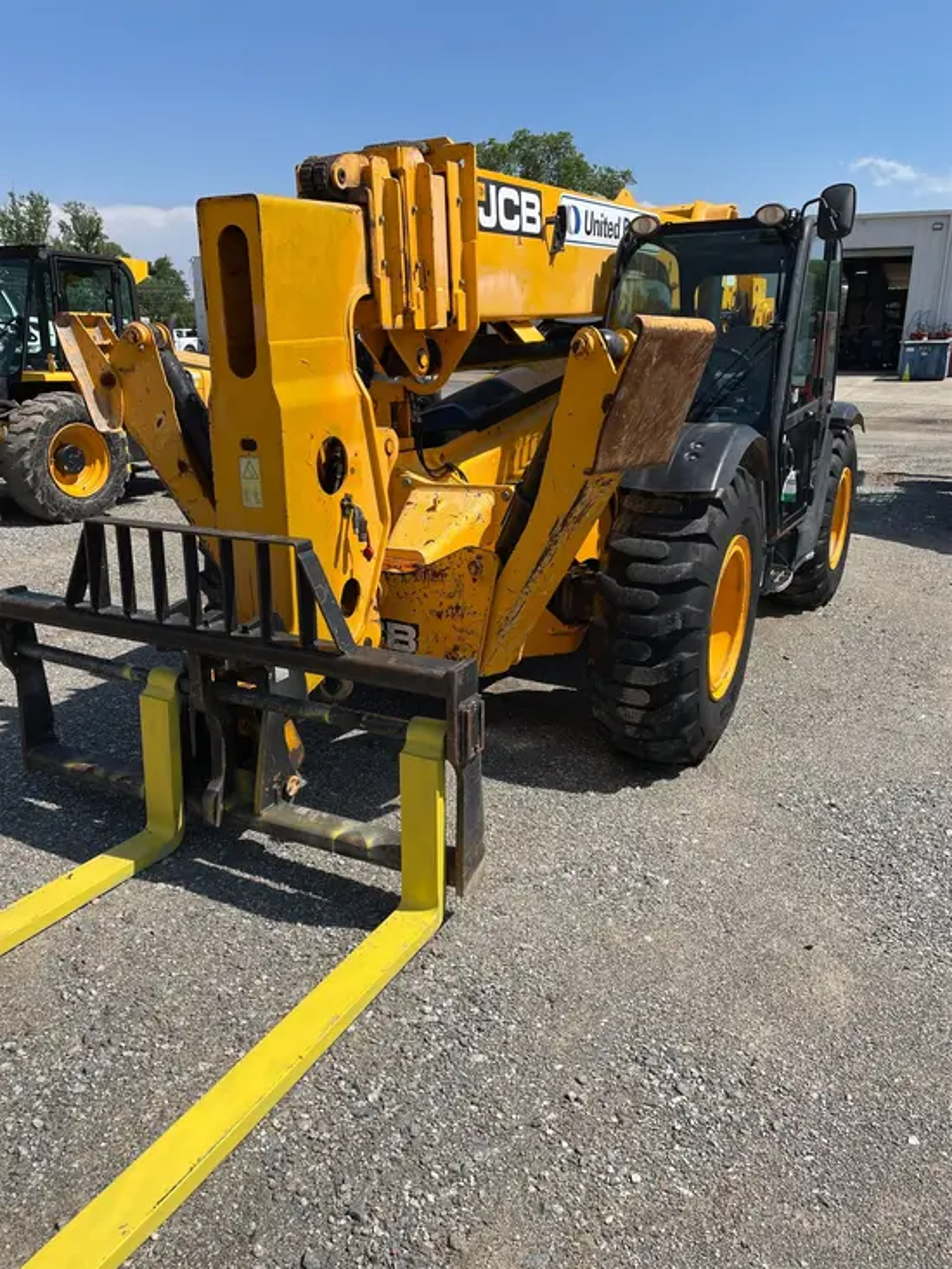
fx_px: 953
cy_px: 634
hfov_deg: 53.1
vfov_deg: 67.3
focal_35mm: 26
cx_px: 476
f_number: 1.6
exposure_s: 1/3610
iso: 32
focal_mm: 4.2
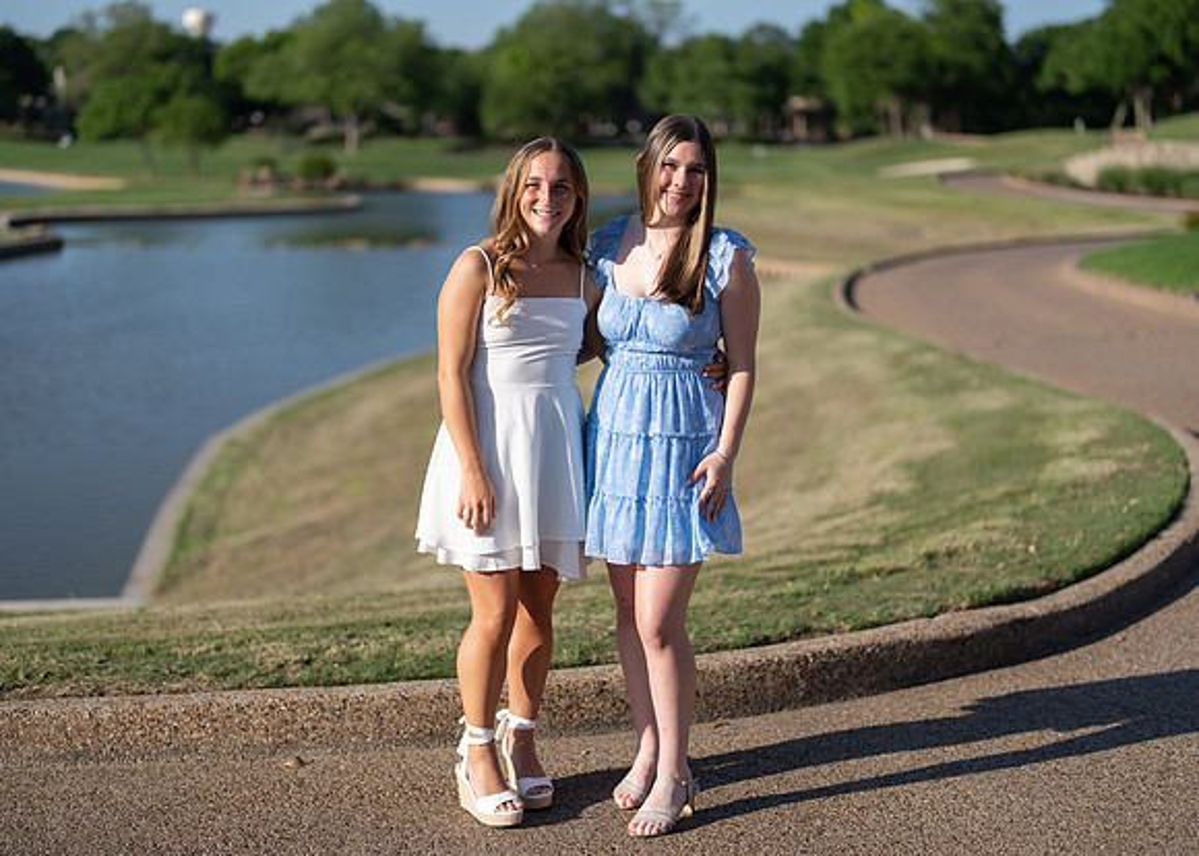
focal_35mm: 53
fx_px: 1799
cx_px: 600
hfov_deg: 36.9
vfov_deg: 26.8
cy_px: 428
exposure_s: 1/10000
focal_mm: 50
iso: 100
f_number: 1.2
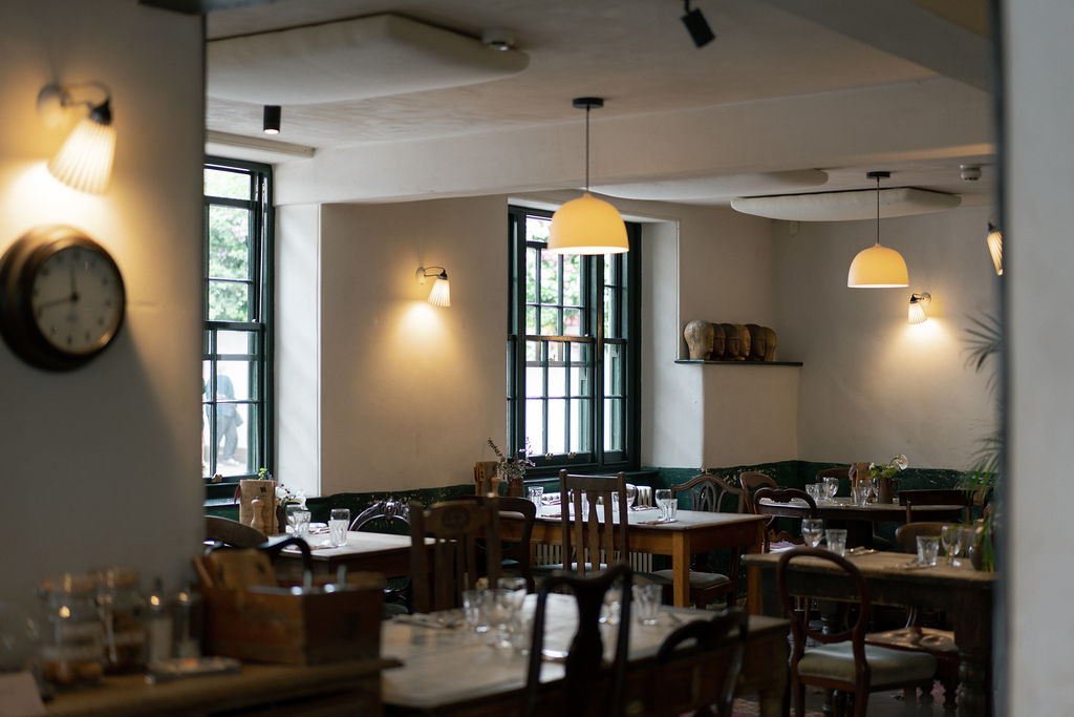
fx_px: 1641
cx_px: 537
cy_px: 358
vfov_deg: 24.6
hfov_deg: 36.2
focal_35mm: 55
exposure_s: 1/200
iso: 100
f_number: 1.8
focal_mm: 55
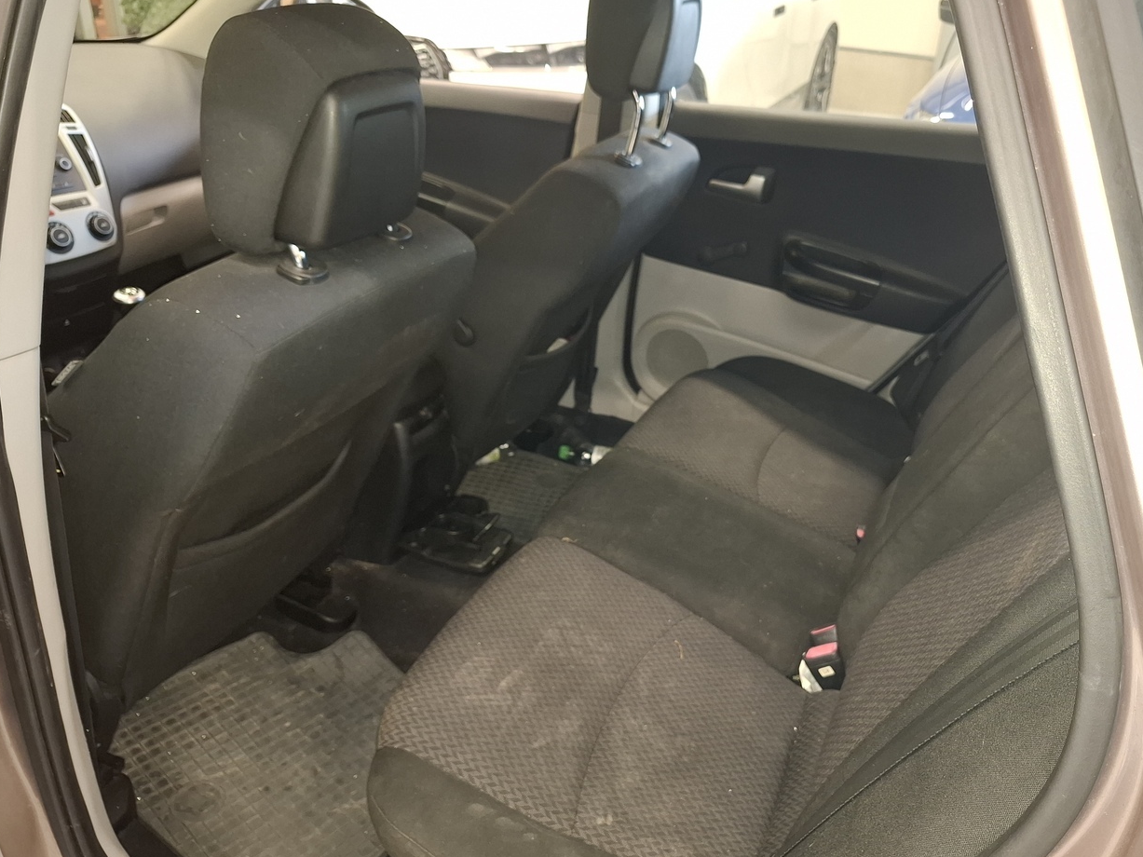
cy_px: 441
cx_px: 629
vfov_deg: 51.3
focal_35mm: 27
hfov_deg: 65.2
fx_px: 891
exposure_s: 1/33
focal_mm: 5.54
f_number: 1.8
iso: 400
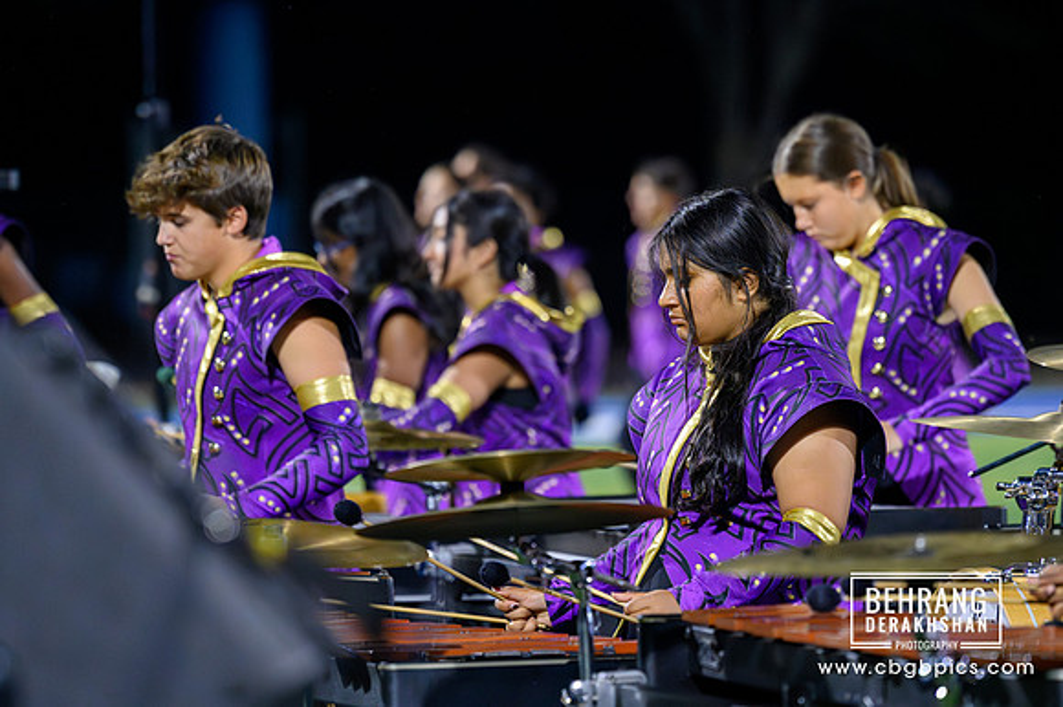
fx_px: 10328
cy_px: 354
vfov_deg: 3.9
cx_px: 532
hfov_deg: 5.9
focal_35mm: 350
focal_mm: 350
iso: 12800
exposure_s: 1/500
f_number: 5.6
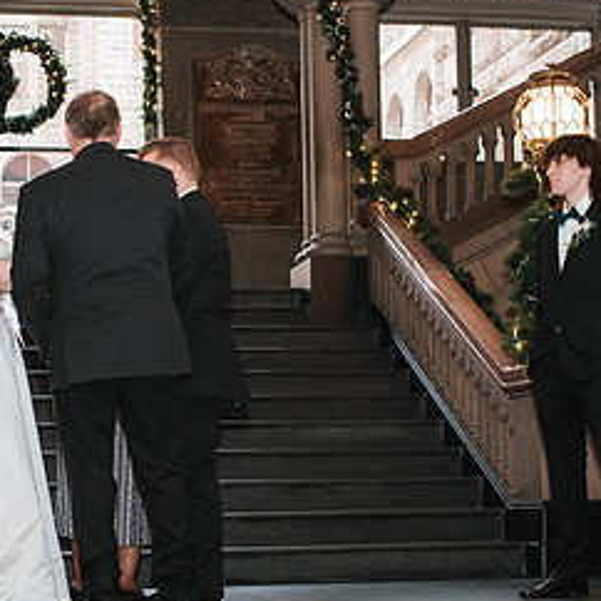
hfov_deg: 19.6
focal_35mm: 88
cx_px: 155
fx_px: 1729
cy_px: 370
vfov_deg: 19.7
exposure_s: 1/200
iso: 1000
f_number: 3.5
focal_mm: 35
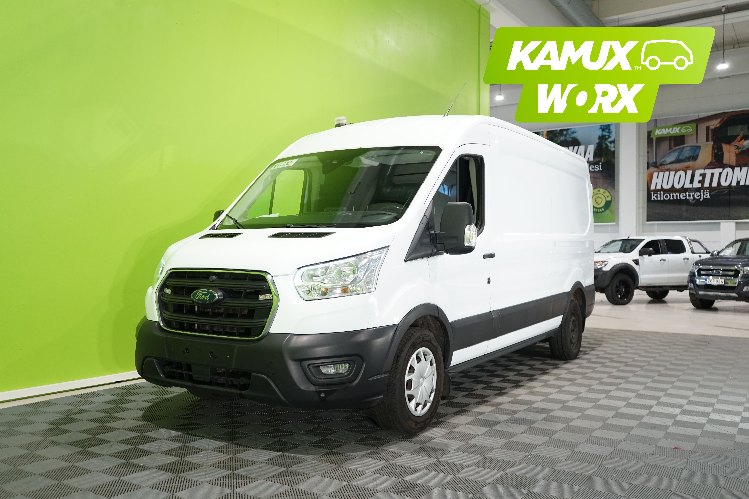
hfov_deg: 61.9
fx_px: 624
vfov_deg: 43.6
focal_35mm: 30
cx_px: 374
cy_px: 250
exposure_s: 1/125
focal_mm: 30
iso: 1250
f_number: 3.5
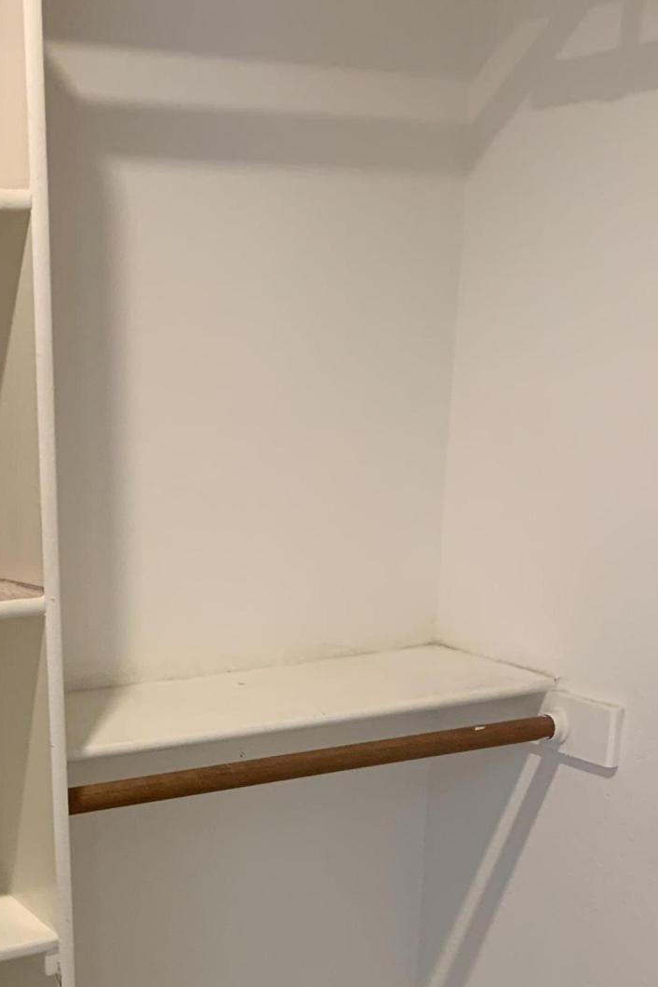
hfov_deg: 26.1
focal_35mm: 51
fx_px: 1398
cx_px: 155
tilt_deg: -21.4
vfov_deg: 36.0
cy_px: 929
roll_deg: -0.3
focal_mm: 4.25
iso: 160
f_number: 1.8
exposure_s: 1/60
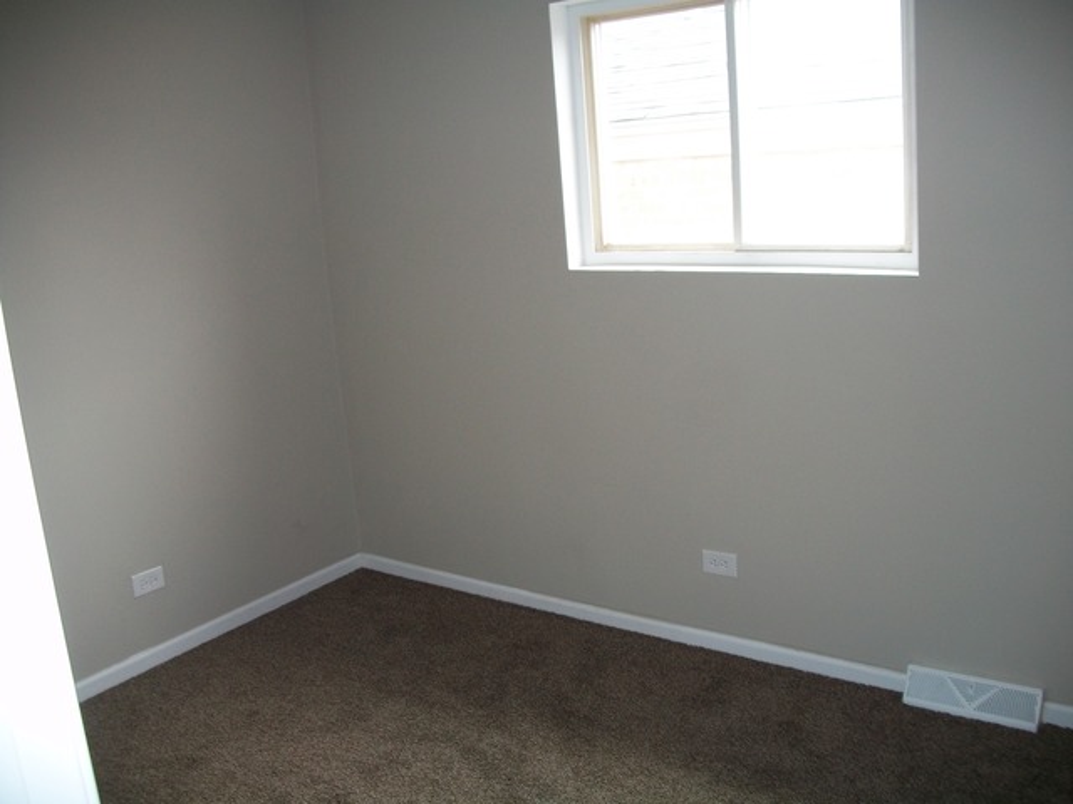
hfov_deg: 56.8
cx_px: 536
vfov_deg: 44.2
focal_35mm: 32
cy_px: 402
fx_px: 992
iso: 80
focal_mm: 5.7
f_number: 2.9
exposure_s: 1/30
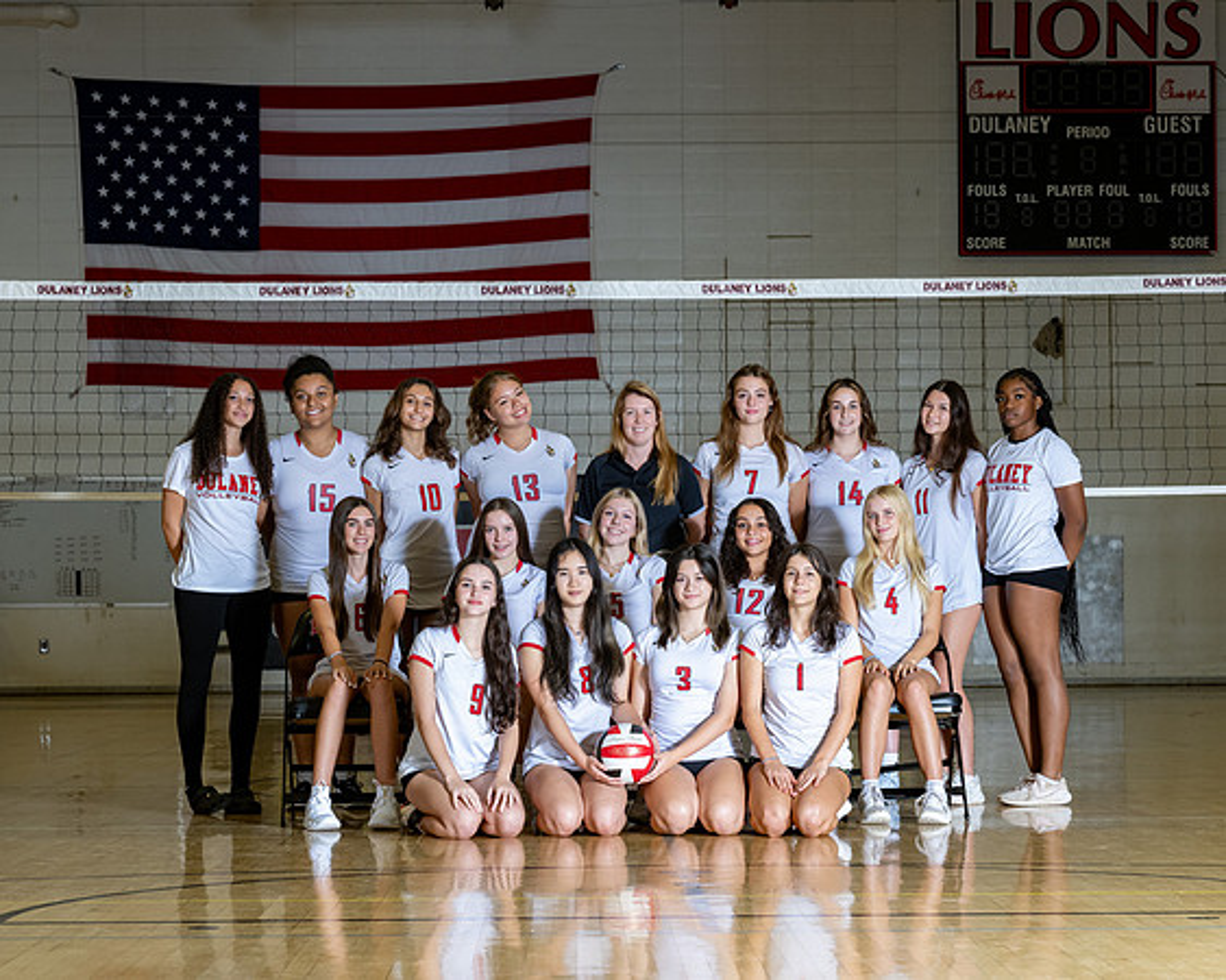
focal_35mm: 98
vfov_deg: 15.7
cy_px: 560
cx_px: 634
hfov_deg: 19.5
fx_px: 3560
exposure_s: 1/160
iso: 1000
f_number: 6.3
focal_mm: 70
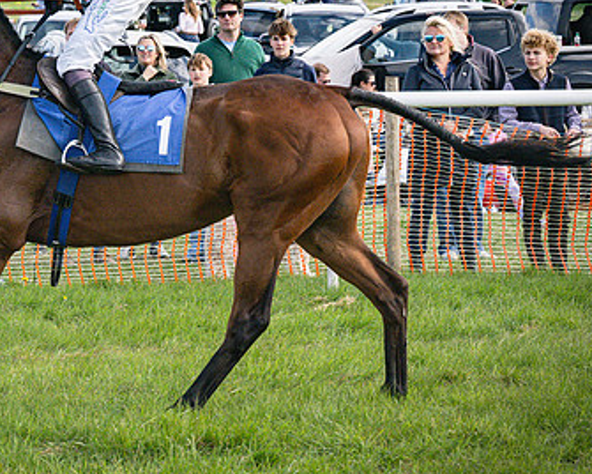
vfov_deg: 9.6
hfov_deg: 11.9
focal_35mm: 161
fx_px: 2821
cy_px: 209
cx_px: 14
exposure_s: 1/4000
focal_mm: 70
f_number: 5
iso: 400
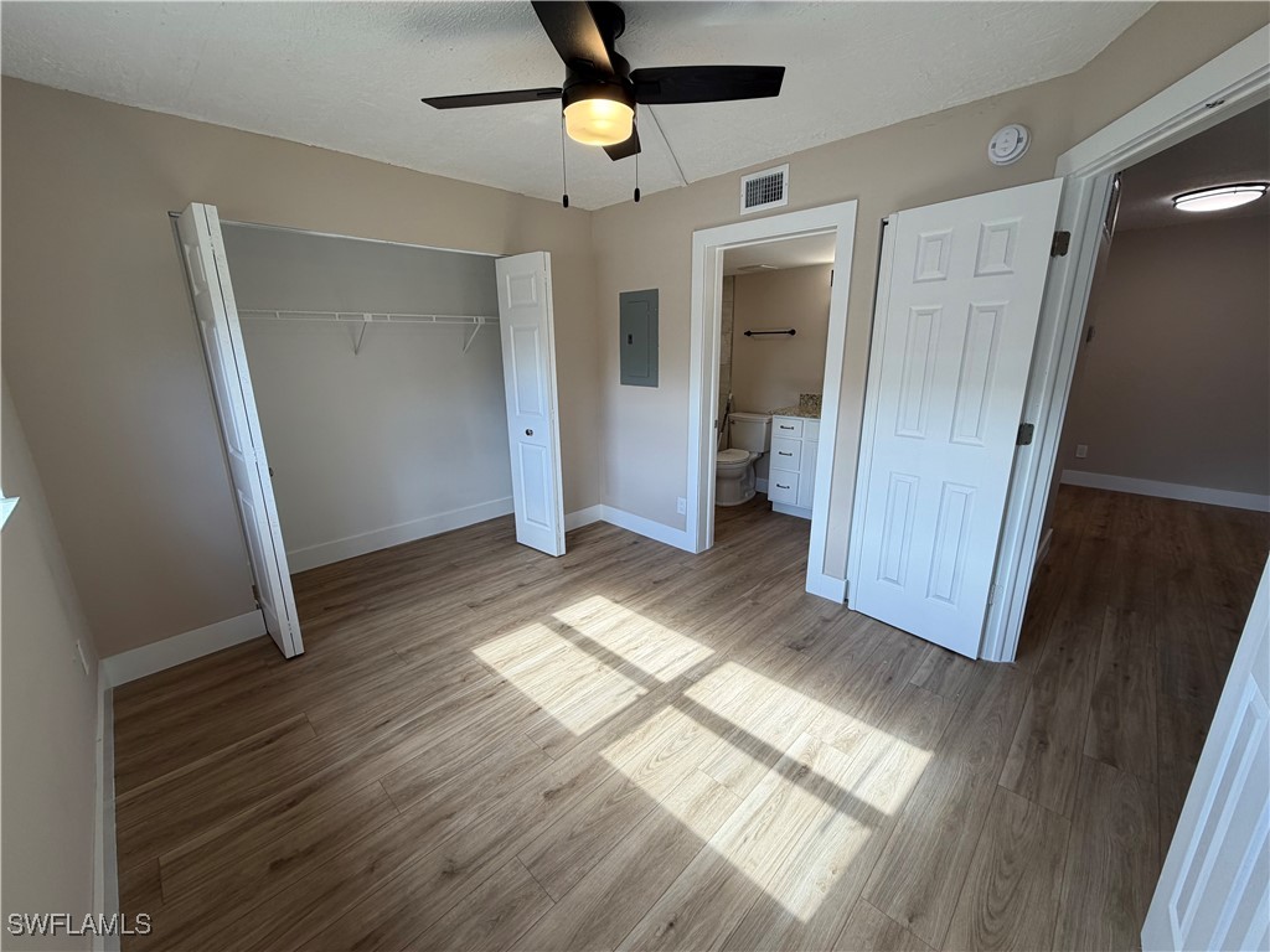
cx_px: 635
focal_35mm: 14
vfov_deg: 85.7
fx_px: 514
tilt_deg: -15.8
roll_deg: +0.9
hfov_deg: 102.1
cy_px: 476
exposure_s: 1/120
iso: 50
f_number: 2.2
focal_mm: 2.22
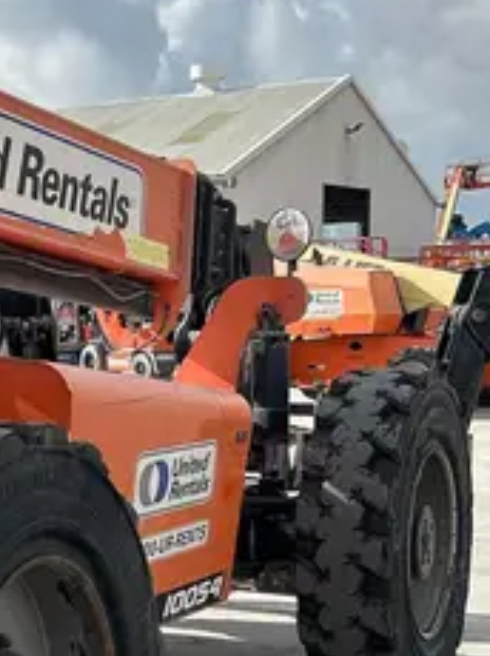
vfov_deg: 23.4
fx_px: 1569
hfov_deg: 16.5
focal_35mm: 83
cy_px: 481
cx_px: -197
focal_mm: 5.7
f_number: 1.5
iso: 50
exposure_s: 1/4115
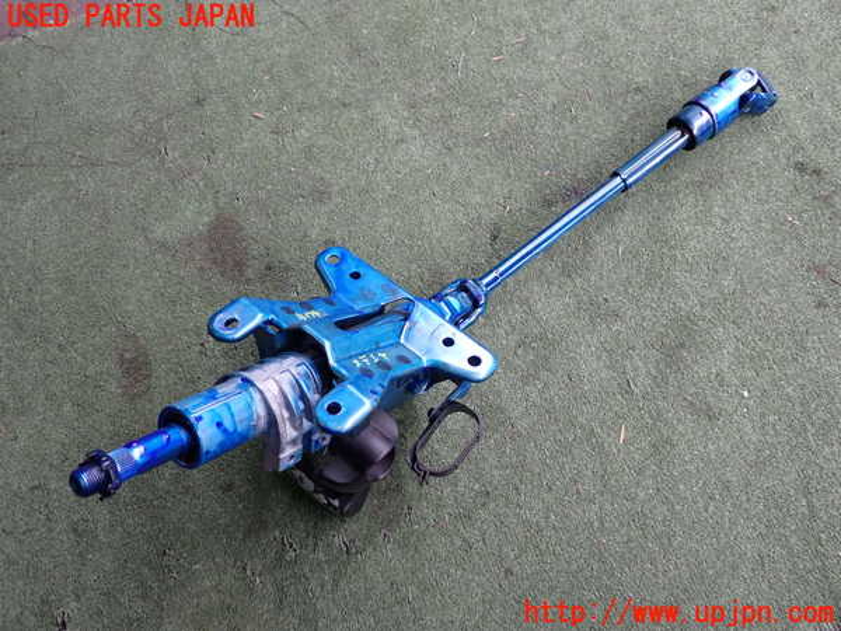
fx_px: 729
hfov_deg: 60.0
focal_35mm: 30
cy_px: 316
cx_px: 420
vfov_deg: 46.8
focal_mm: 5.4
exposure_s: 1/100
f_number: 2.3
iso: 200
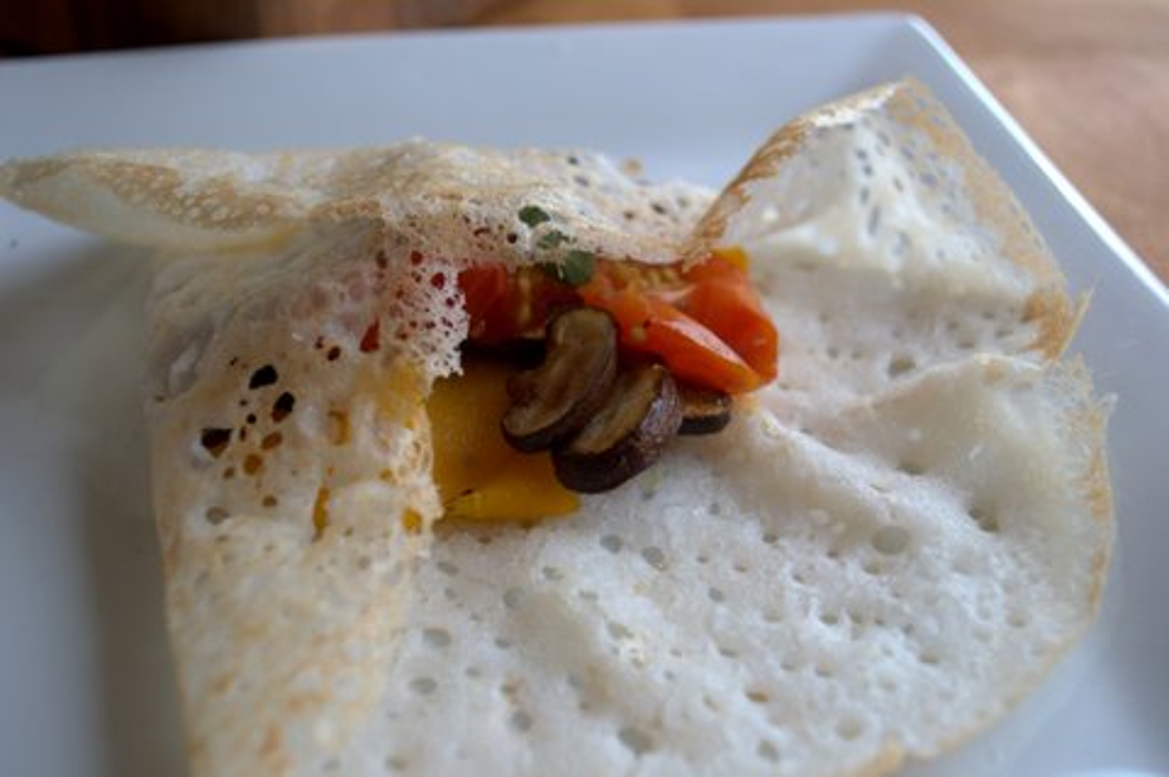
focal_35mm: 42
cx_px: 584
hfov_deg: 46.4
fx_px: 1362
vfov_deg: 31.8
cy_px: 388
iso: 400
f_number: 5
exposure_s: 1/60
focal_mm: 28
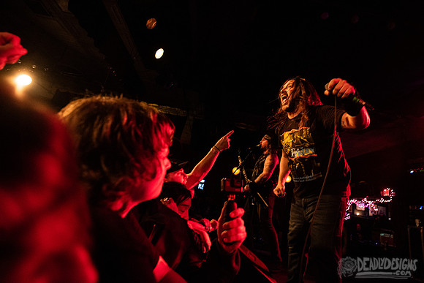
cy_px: 129
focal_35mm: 20
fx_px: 231
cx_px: 230
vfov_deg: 63.0
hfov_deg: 85.0
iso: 3200
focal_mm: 18
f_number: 3.2
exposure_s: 1/100
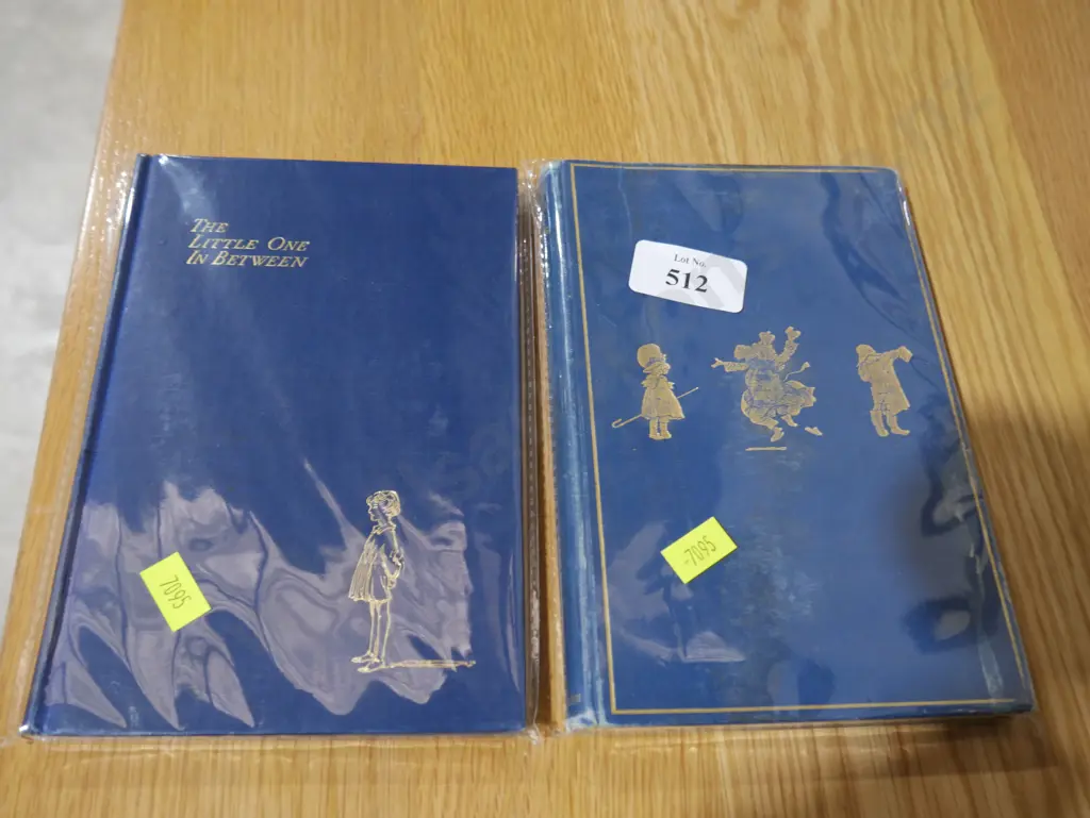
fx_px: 1008
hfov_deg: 56.8
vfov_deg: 44.2
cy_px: 409
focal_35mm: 32
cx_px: 545
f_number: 3.6
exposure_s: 1/60
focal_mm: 16
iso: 500
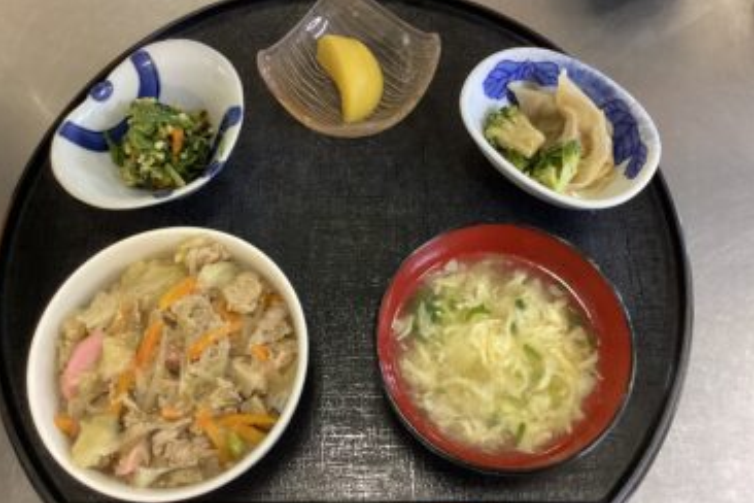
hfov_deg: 57.2
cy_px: 255
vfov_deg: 40.0
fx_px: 691
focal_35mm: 33
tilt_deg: -67.5
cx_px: 374
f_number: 2.4
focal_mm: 3.3
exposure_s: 1/40
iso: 400
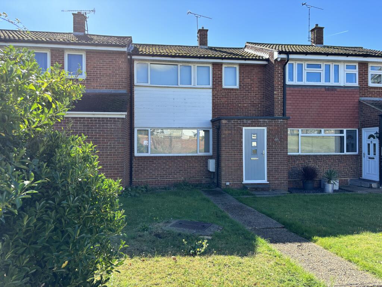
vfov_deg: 53.1
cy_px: 144
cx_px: 191
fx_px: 287
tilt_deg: +0.3
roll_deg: -0.2
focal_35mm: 26
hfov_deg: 67.3
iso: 50
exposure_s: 1/918
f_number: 1.6
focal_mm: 5.96
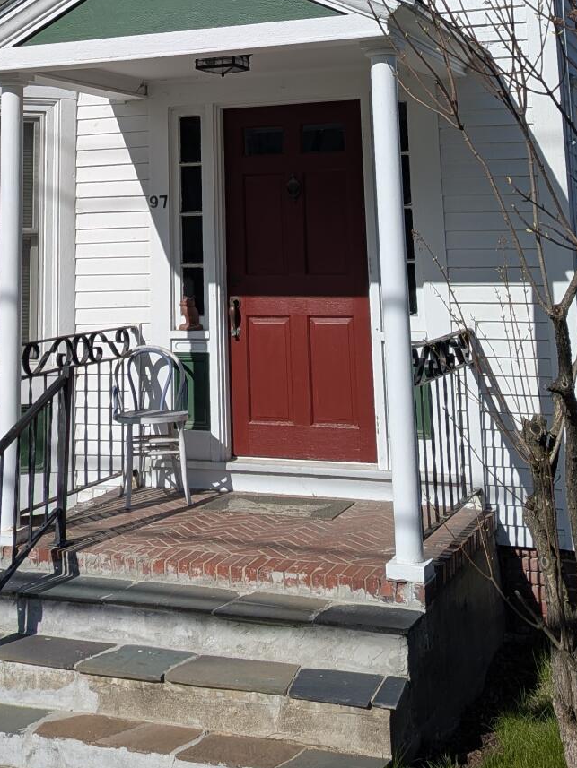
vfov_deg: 31.8
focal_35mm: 56
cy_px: 7
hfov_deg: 26.0
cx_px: 215
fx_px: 1244
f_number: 1.7
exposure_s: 1/3049
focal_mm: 4.53
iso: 27
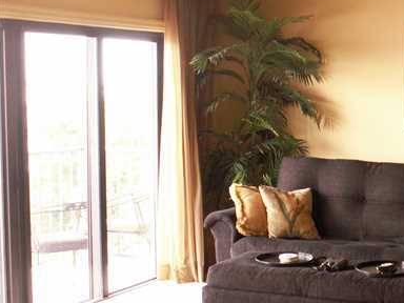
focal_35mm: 80
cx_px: 334
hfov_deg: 24.0
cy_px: 185
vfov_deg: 18.4
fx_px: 934
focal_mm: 7.91
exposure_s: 1/20
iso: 160
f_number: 3.2
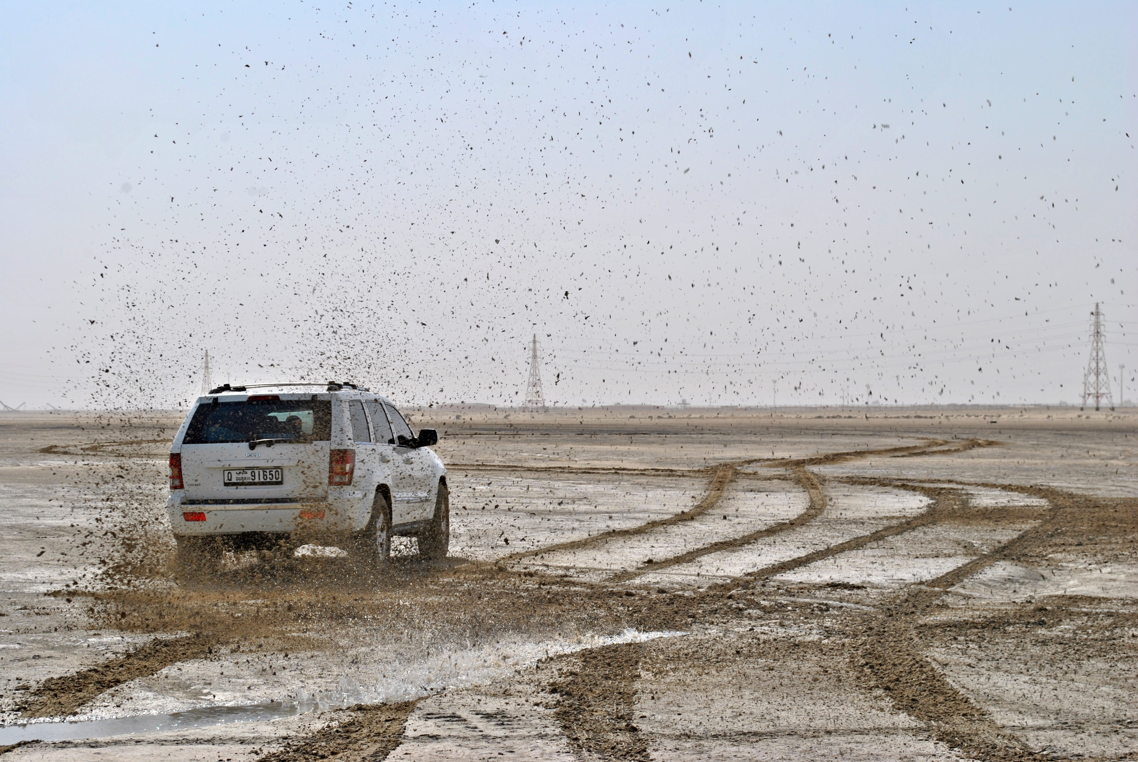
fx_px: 2611
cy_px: 381
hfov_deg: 24.6
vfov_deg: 16.6
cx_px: 569
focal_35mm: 82
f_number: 10
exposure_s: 1/400
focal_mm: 55
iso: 100
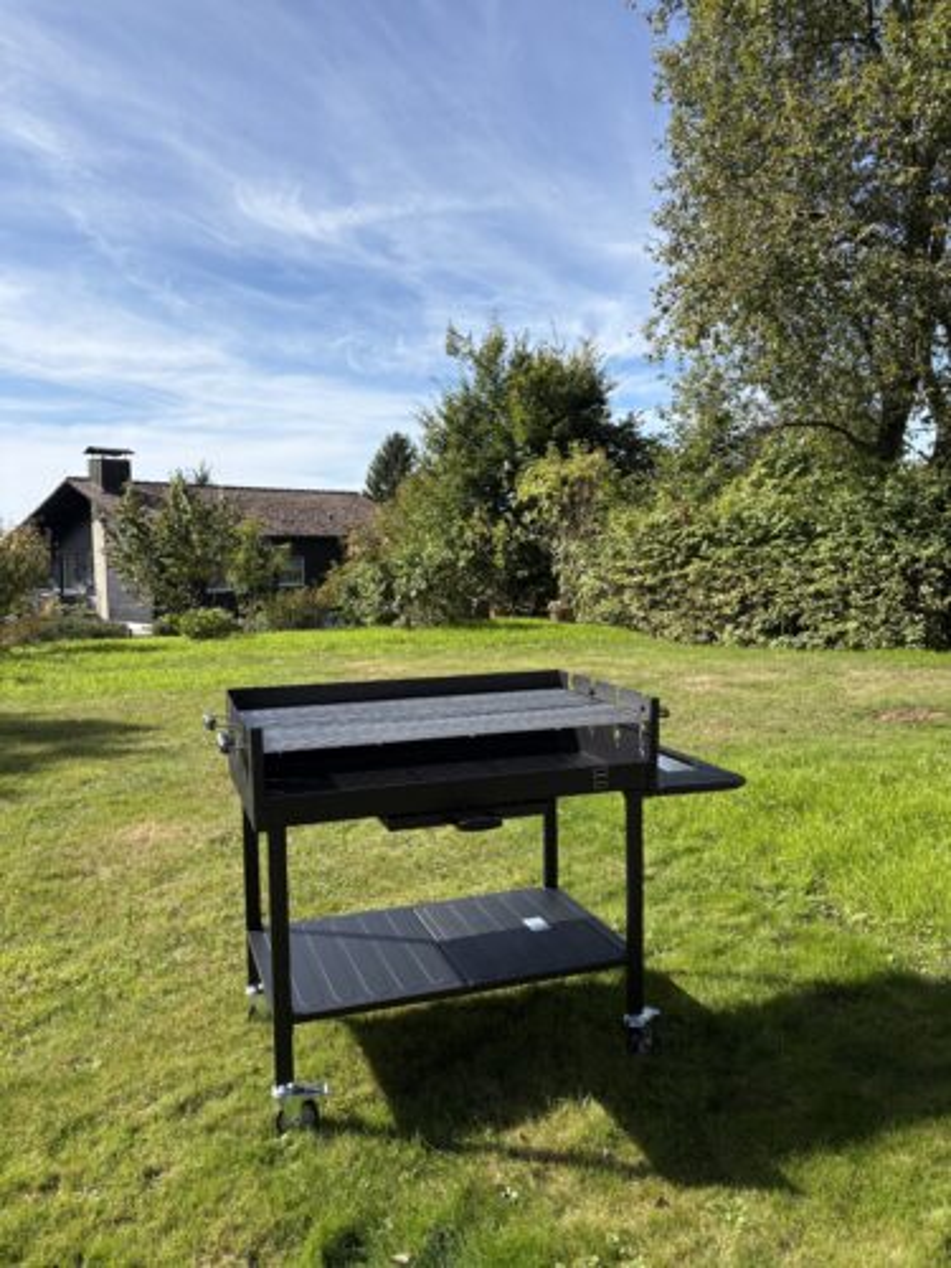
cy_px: 634
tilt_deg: -5.4
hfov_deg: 53.1
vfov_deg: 67.3
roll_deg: +0.1
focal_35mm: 26
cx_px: 476
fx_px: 952
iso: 50
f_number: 1.6
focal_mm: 5.96
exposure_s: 1/2865
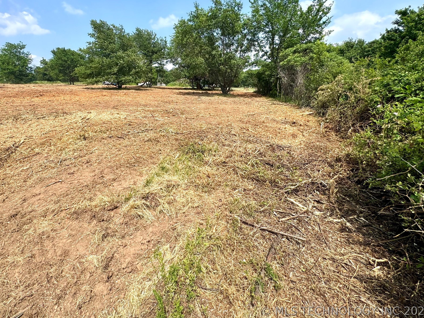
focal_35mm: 17
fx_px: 208
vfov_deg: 73.9
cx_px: 177
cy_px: 127
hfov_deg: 90.2
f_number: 2.2
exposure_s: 1/1832
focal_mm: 2.22
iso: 50
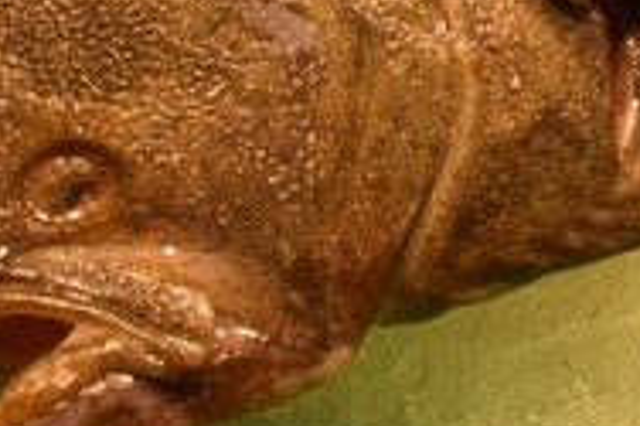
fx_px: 2043
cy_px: -307
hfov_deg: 17.4
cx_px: 625
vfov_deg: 11.2
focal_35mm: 115
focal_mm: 18
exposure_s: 1/125
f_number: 5.6
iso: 500
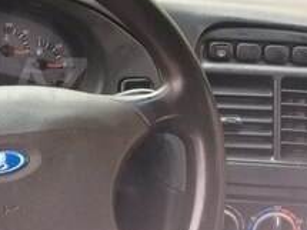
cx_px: -59
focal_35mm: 89
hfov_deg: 20.6
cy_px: 79
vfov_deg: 16.5
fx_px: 789
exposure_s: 1/33
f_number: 2.2
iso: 64
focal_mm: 4.15
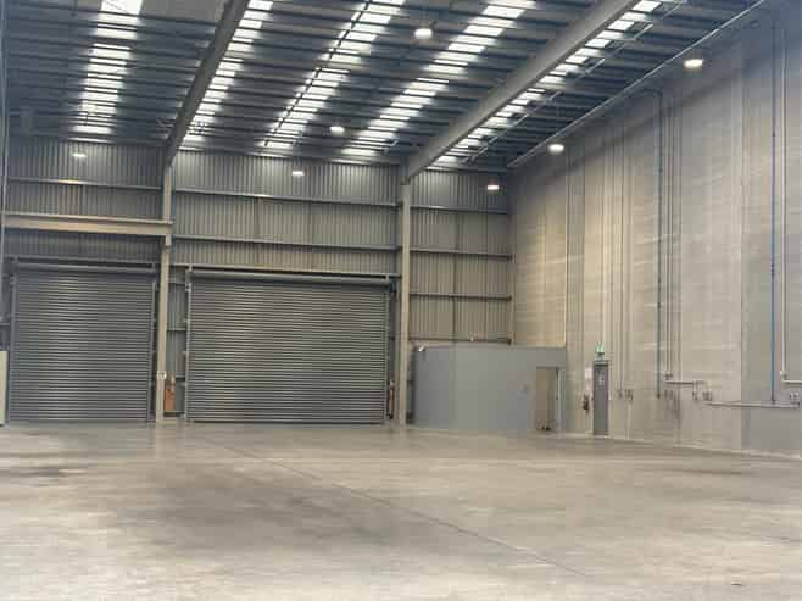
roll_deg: -2.0
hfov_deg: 36.8
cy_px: 300
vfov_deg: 28.0
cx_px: 401
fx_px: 1204
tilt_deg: +4.5
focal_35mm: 52
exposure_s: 1/172
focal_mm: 5.96
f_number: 1.6
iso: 40
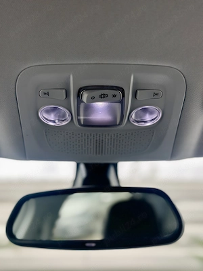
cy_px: 136
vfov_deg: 39.7
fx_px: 375
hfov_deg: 30.3
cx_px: 102
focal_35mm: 48
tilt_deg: +23.8
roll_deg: -0.8
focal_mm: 6.86
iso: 80
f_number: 1.78
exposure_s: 1/1009
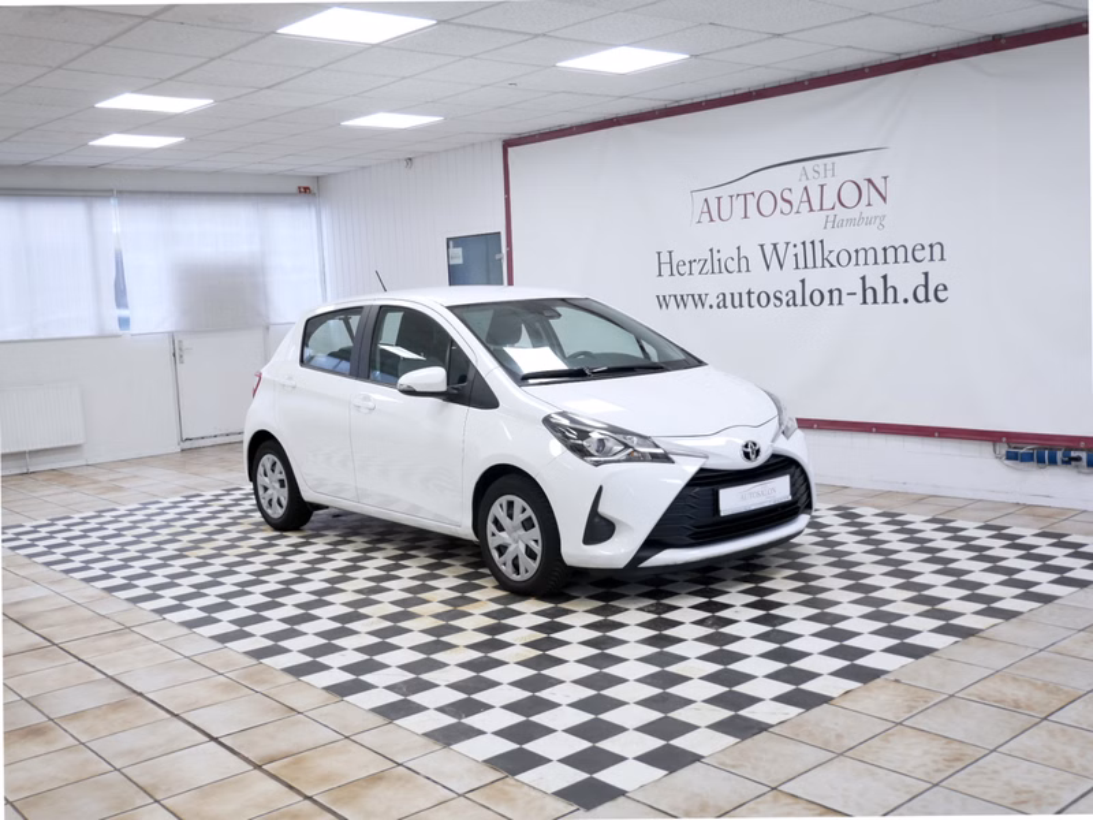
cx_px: 546
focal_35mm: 36
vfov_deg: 39.7
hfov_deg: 51.4
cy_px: 410
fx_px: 1137
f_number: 3.9
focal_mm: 18
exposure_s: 1/60
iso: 500
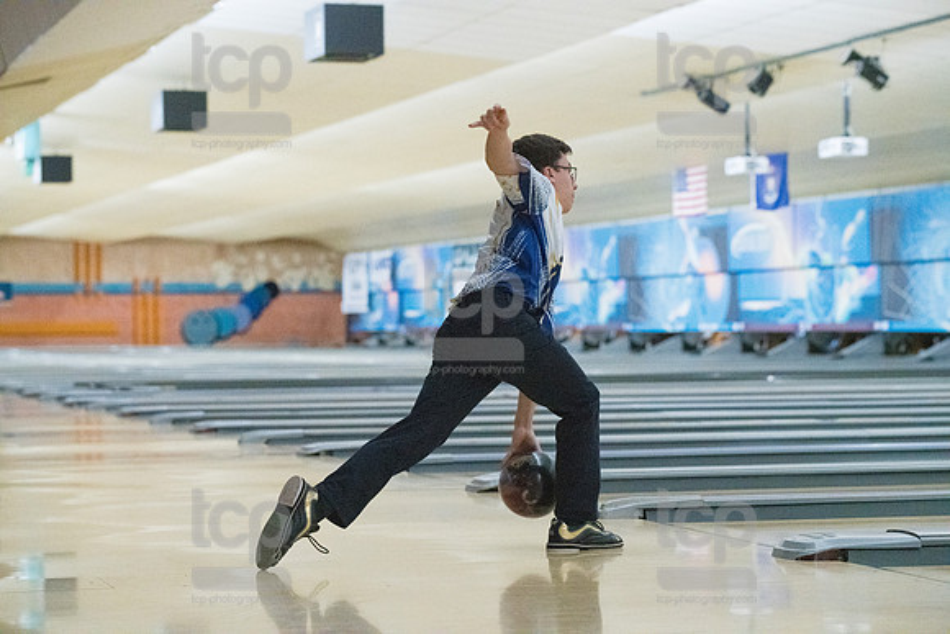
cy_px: 317
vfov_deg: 13.7
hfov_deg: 20.4
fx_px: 2639
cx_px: 475
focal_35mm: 100
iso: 10000
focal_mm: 100
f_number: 4
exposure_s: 1/1000
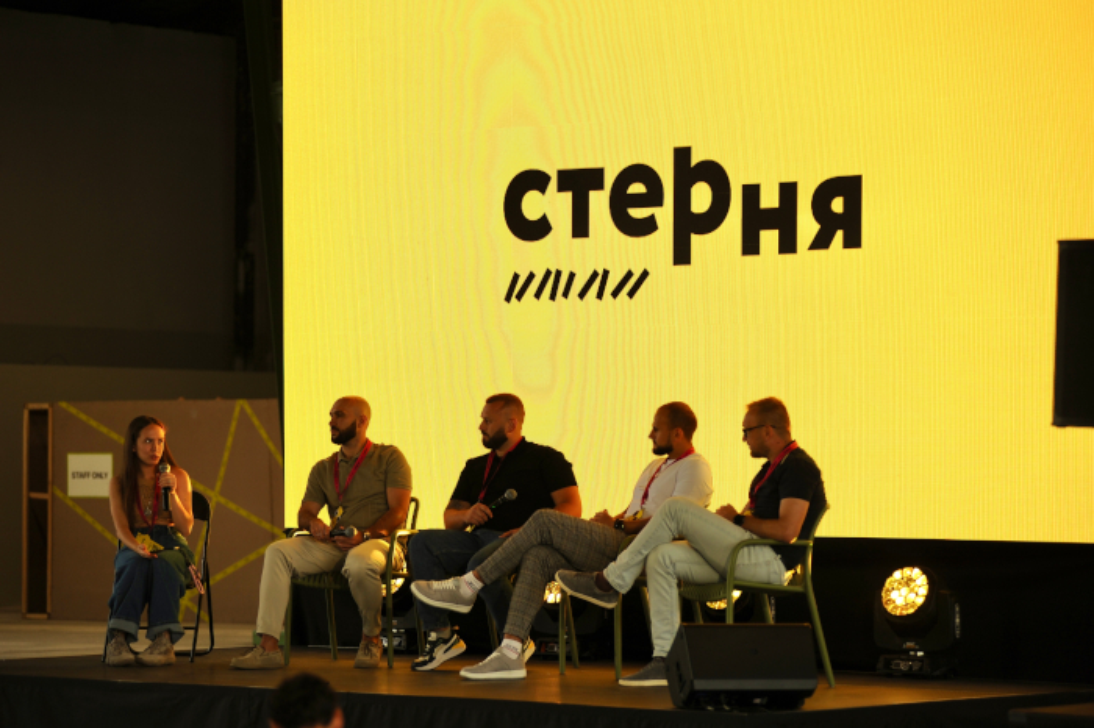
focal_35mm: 125
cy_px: 364
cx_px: 547
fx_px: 3797
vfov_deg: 11.0
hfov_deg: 16.4
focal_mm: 125
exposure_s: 1/200
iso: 320
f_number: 2.8
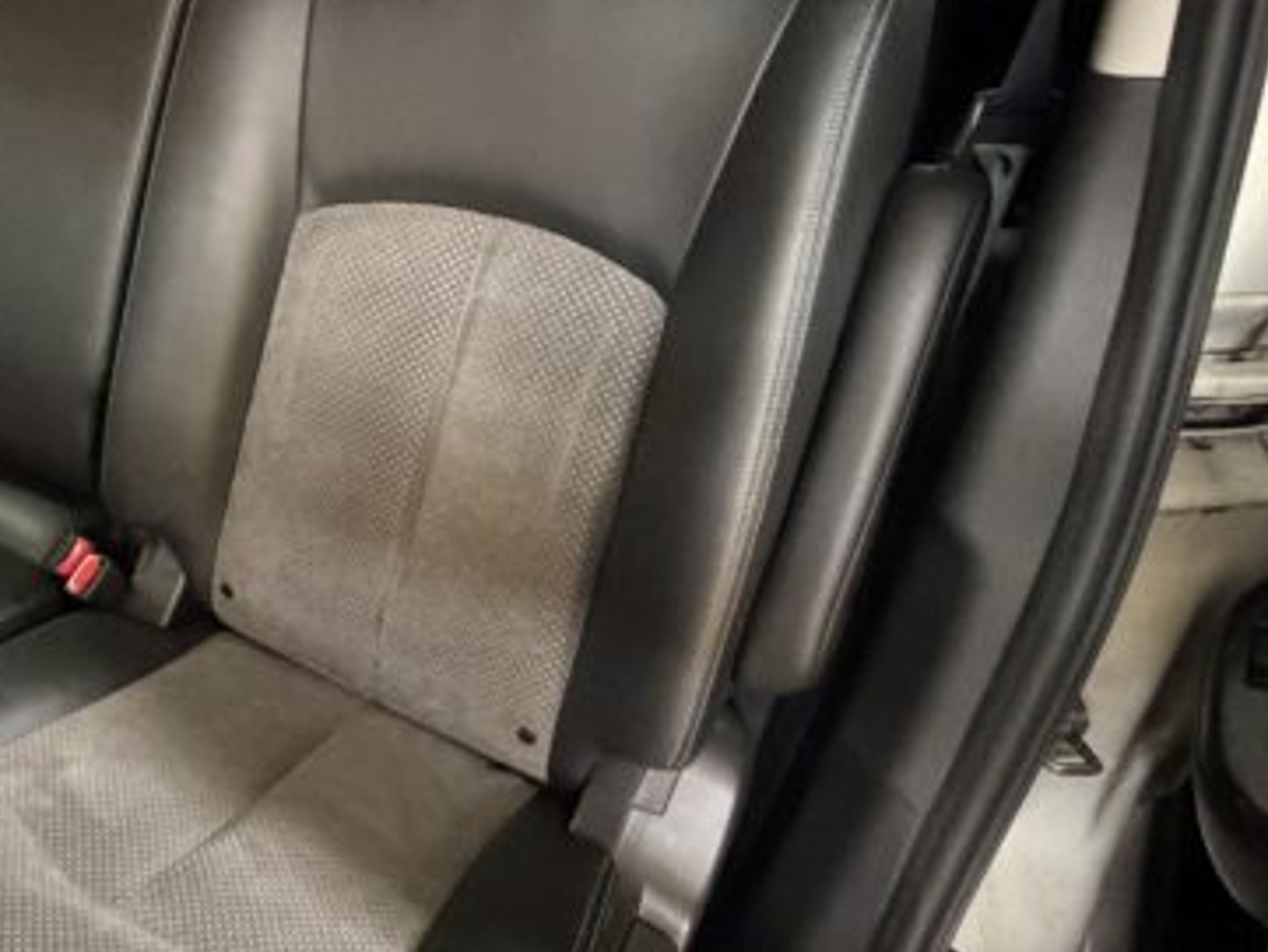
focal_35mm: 31
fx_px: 1136
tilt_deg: -33.8
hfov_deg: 53.2
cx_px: 200
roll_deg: +0.0
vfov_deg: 45.5
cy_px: 467
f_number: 2.2
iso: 1600
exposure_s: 1/33
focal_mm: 2.22
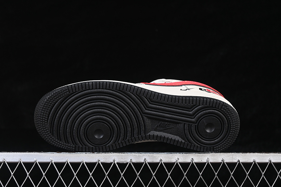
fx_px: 585
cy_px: 94
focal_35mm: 75
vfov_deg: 18.2
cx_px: 140
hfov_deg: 27.0
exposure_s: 1/60
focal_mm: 50
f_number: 6.3
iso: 160
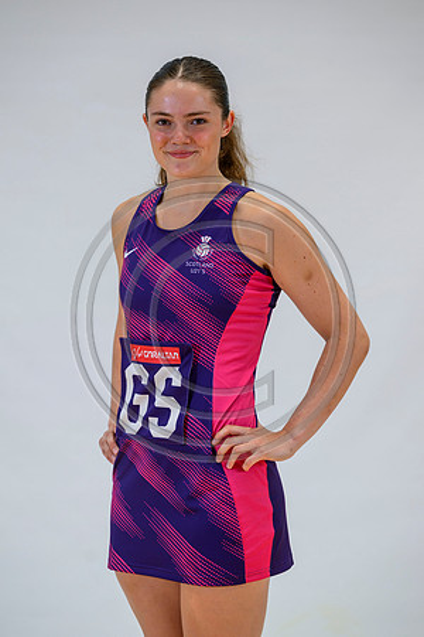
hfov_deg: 11.9
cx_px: 212
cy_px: 318
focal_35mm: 115
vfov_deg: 17.8
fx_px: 2032
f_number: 3.5
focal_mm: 115
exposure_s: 1/160
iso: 500
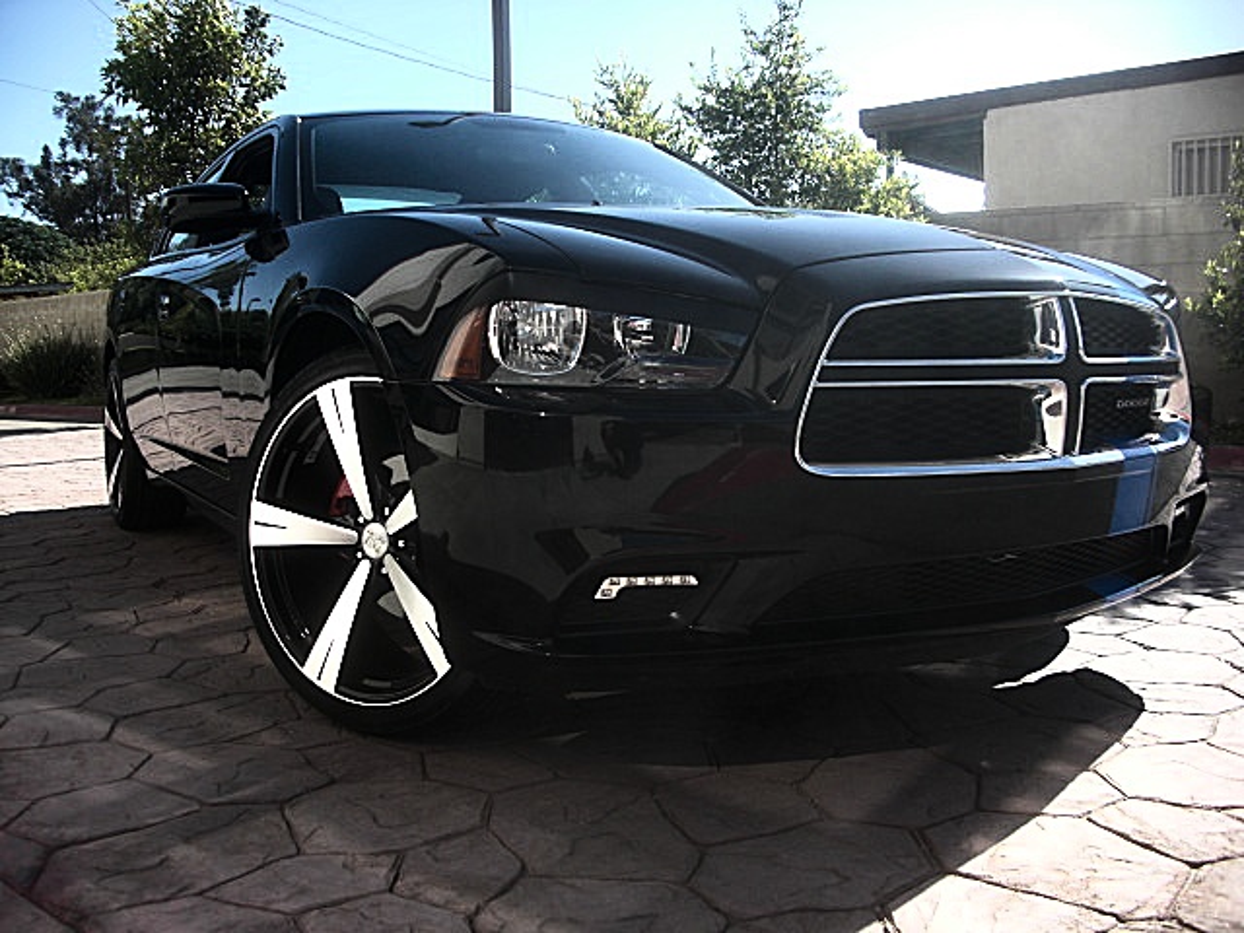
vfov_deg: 39.7
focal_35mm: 36
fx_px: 1294
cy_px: 466
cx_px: 622
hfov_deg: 51.4
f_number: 2.8
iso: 50
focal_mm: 6.3
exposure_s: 1/400
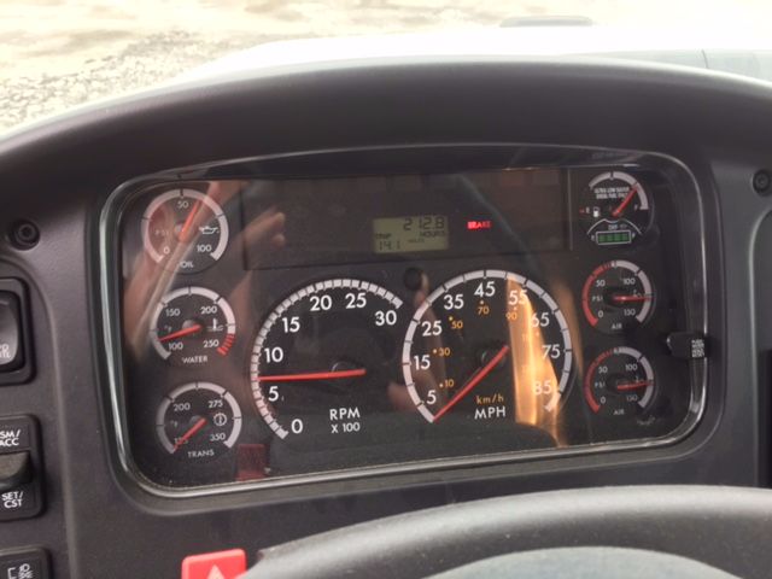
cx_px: 386
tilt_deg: -32.9
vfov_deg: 48.2
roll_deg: -3.4
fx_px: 647
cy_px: 290
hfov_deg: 61.7
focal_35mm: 29
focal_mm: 4.15
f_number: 2.2
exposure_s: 1/60
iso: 32
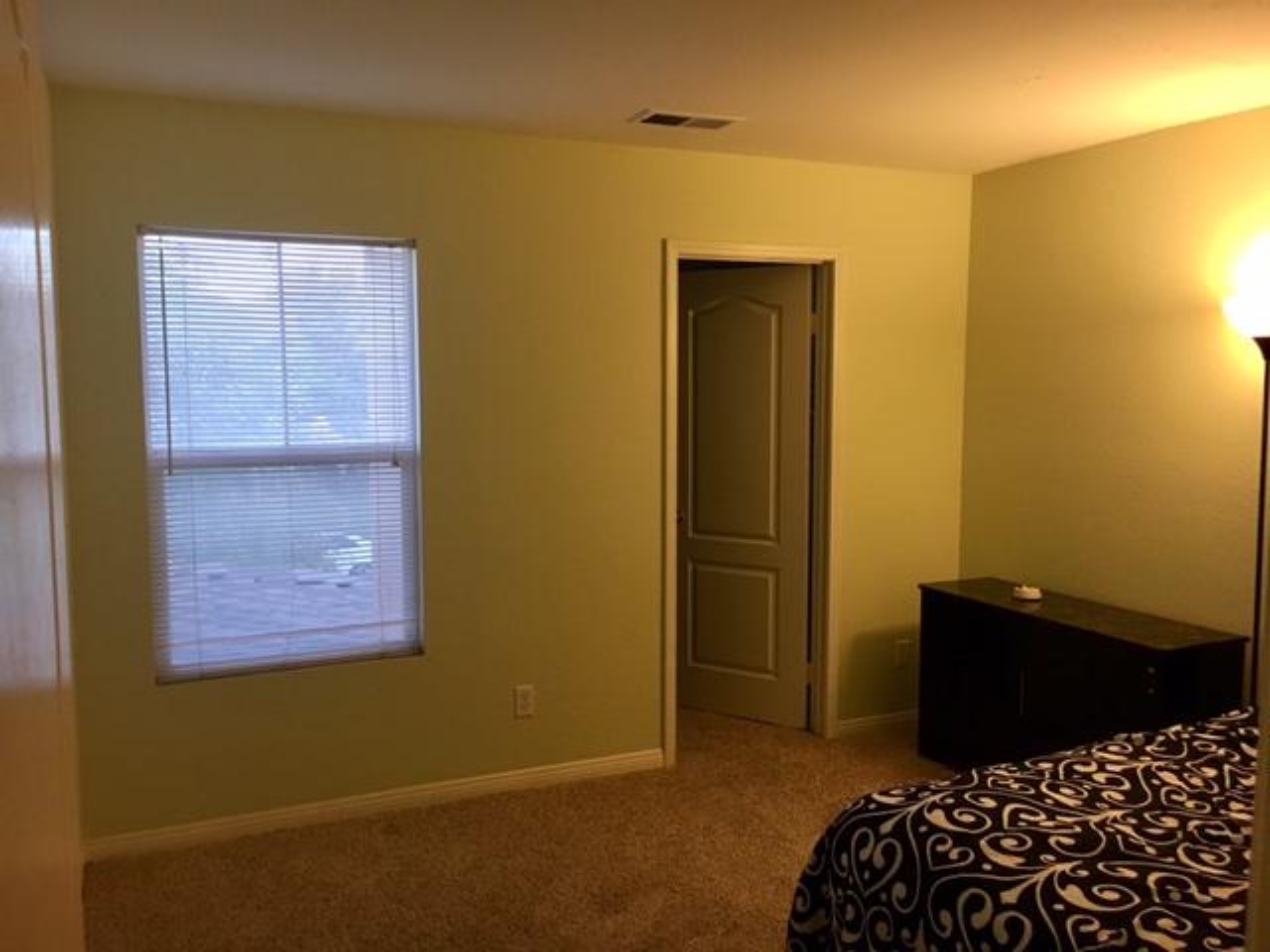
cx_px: 635
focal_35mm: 29
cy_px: 476
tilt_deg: -5.6
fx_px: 1064
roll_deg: +0.1
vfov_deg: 48.2
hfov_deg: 61.7
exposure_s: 1/30
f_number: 2.2
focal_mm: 4.15
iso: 125
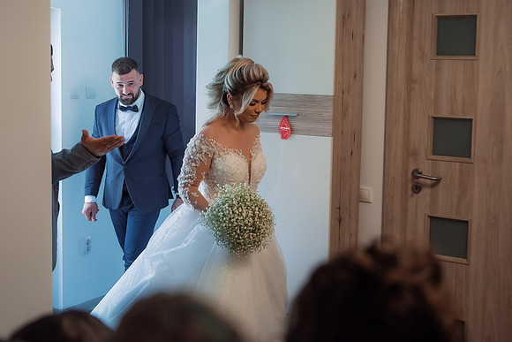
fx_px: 709
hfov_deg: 39.6
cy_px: 118
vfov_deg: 26.9
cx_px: 232
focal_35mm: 50
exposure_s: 1/320
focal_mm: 38
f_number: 2.8
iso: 1000
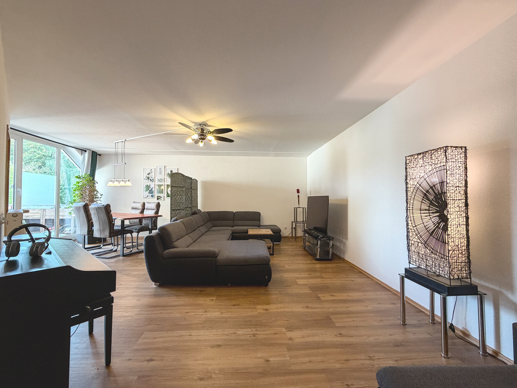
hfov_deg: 102.1
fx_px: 209
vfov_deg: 85.7
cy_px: 194
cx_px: 258
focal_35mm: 14
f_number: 2.2
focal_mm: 2.22
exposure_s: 1/50
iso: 160
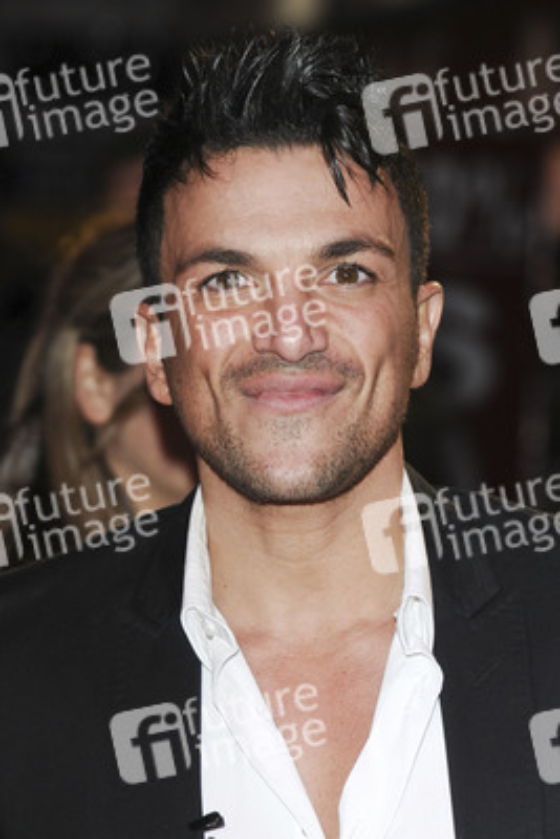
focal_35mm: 150
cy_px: 420
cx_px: 280
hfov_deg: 9.2
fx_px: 3497
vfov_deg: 13.7
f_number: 5
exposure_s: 1/200
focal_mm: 100
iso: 400
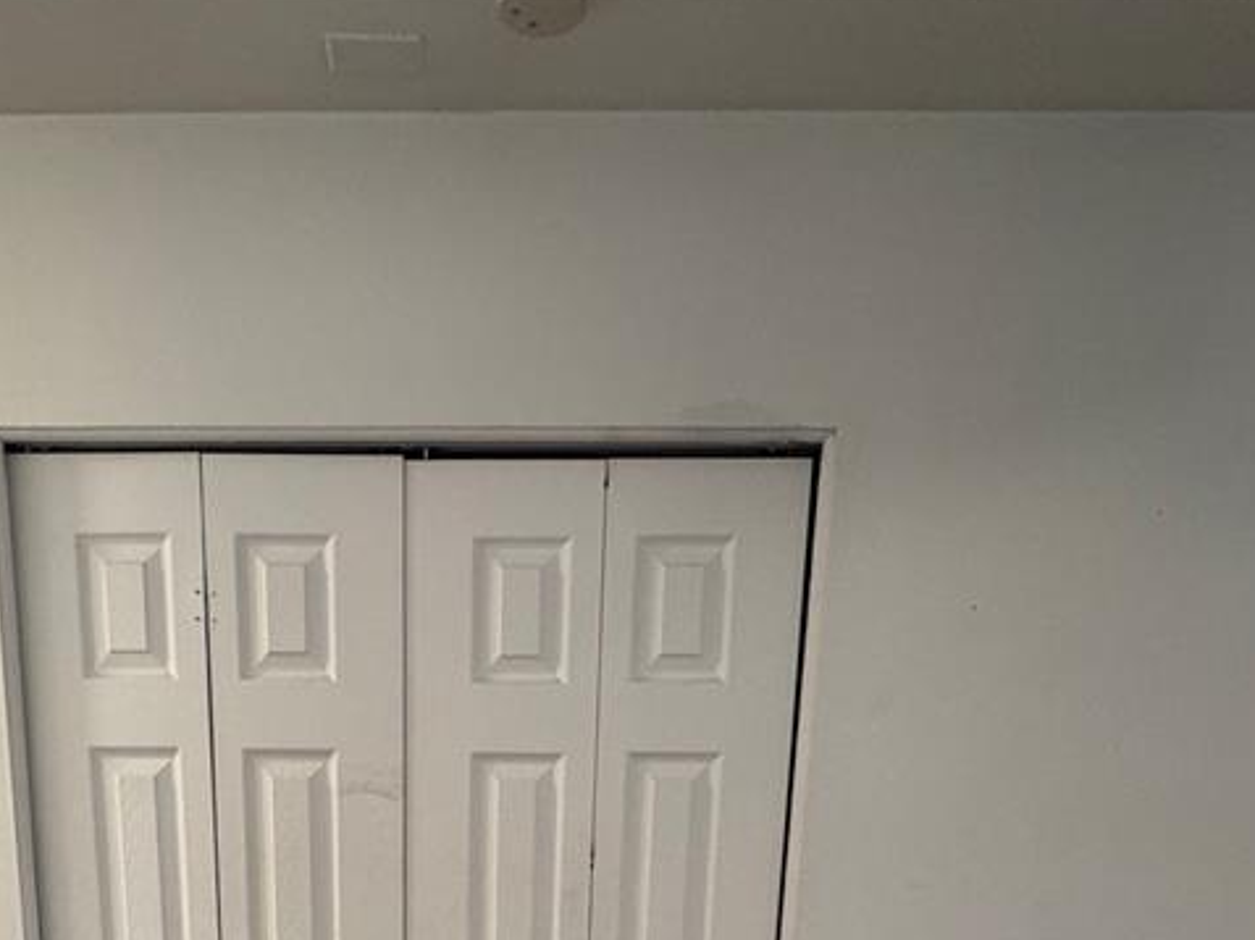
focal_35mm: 30
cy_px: 990
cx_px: 452
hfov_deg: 59.0
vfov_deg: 39.7
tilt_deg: -13.2
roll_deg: -1.5
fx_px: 1087
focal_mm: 2.22
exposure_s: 1/60
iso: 200
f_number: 2.2
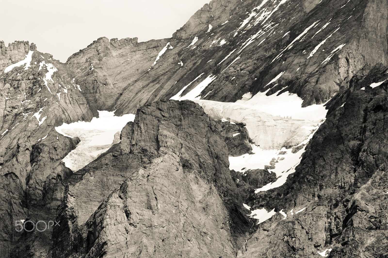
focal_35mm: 300
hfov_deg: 6.9
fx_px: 3230
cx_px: 194
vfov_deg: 4.6
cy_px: 129
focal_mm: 200
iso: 100
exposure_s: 1/500
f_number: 8
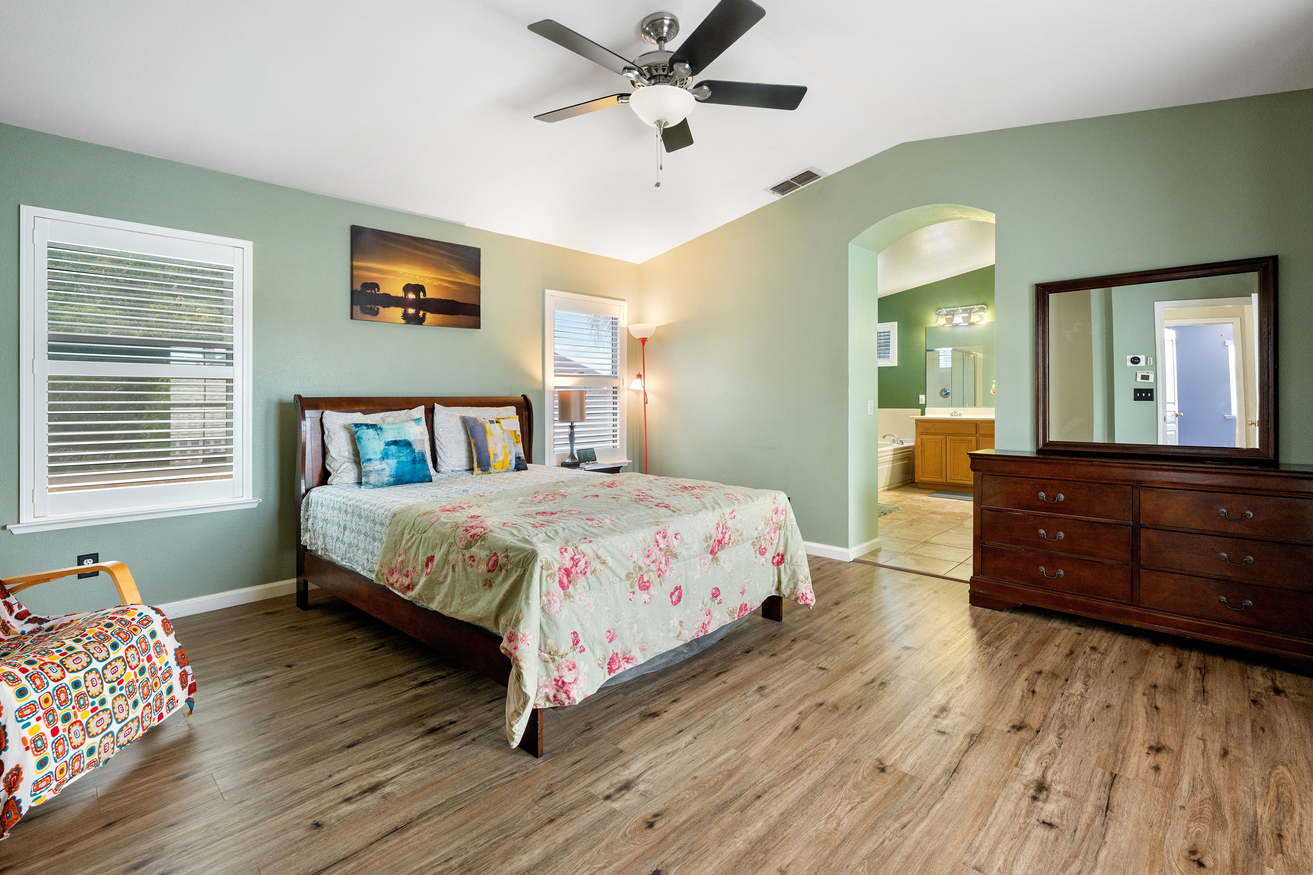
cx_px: 656
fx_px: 584
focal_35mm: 16
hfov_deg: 96.7
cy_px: 438
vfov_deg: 73.7
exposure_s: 1/10
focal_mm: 16
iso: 400
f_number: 9
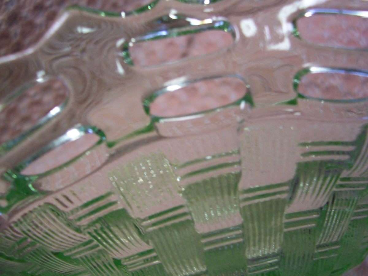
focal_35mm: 37
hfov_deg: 50.1
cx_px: 184
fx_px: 393
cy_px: 138
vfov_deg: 38.7
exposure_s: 1/60
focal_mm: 5.6
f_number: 2.8
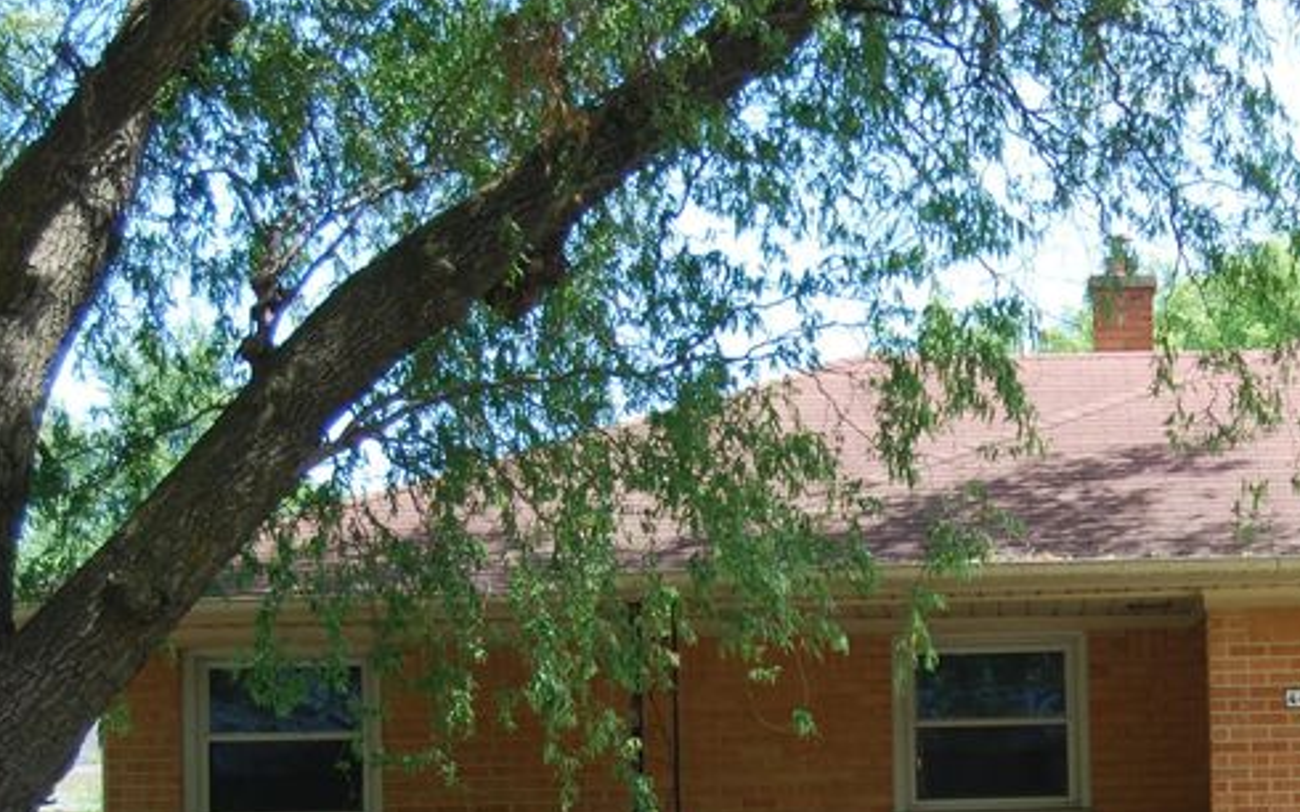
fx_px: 3509
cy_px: 739
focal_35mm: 99
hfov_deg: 20.6
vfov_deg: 13.1
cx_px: 1167
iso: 100
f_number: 5.6
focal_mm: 31
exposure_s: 1/125
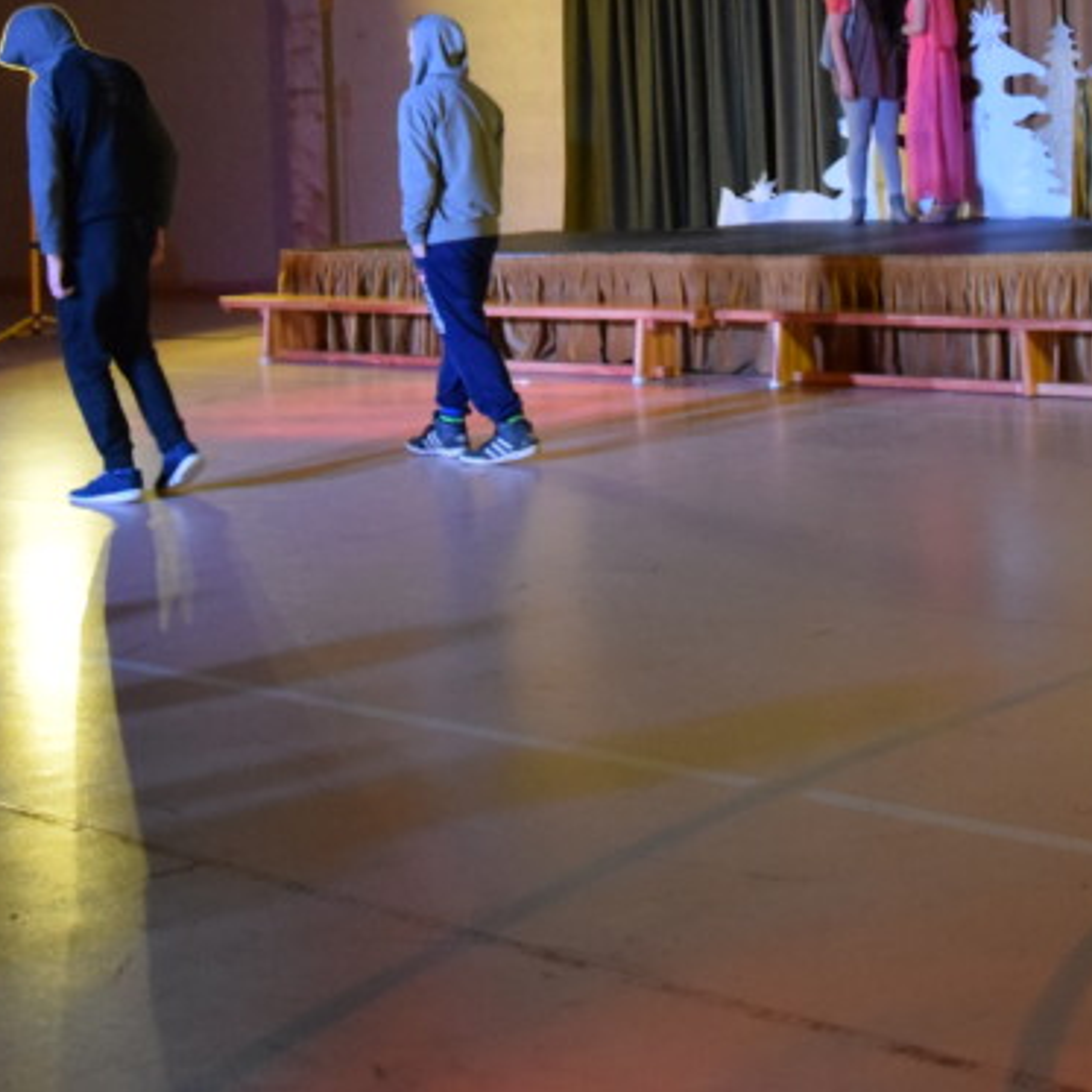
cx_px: 662
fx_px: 2248
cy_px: 124
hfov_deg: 27.2
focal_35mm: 63
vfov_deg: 26.5
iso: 3200
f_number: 3.5
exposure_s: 1/100
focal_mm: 18
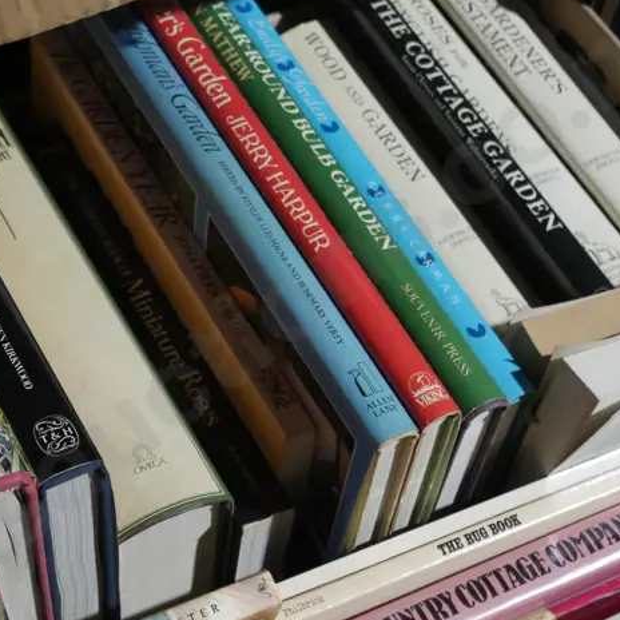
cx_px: 132
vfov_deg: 21.0
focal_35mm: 82
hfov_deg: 20.9
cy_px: 428
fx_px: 1662
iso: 1250
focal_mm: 21
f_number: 4.6
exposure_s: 1/60
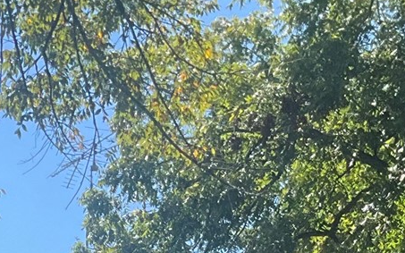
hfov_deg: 14.6
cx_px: -55
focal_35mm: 139
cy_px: 636
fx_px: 1534
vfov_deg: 8.5
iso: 25
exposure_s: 1/562
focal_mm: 3
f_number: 1.8
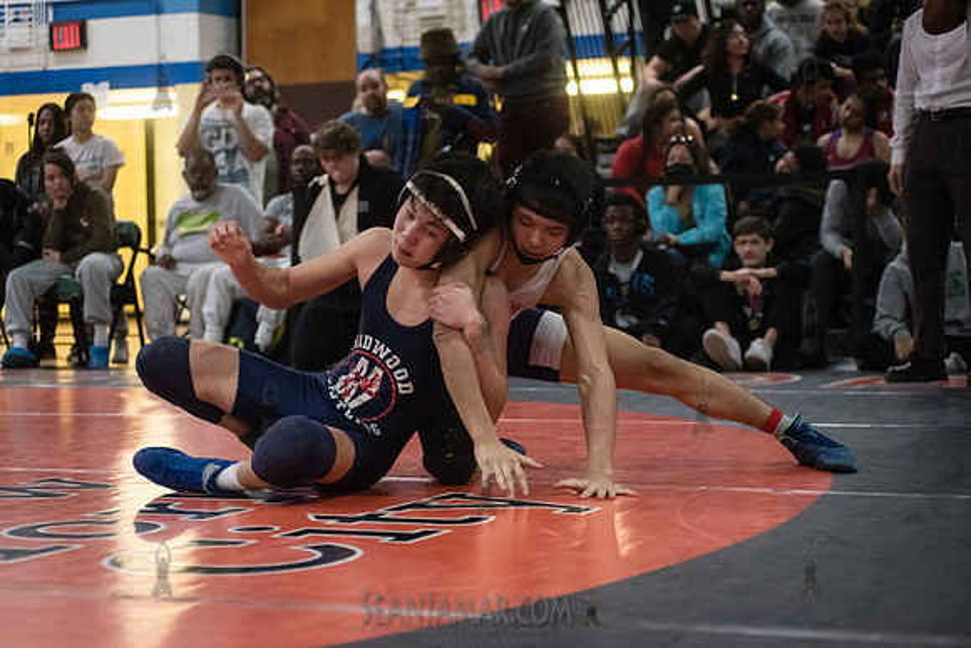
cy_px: 324
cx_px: 486
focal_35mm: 80
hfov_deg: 25.4
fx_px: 2158
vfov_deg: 17.1
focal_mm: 80
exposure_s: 1/500
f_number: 3.5
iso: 8000
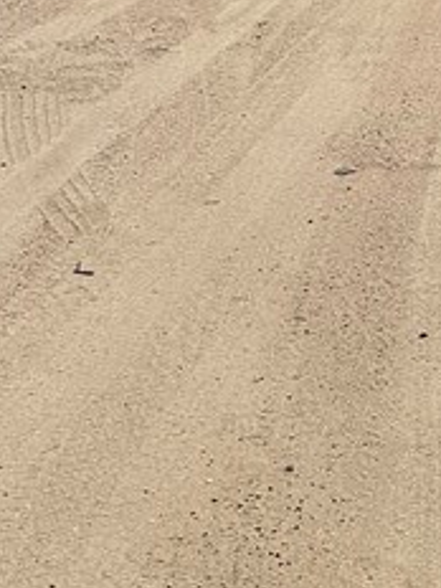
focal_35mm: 106
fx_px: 1801
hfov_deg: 12.7
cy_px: -243
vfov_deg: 17.1
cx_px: 803
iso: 80
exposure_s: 1/13699
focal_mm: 6.86
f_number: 1.78
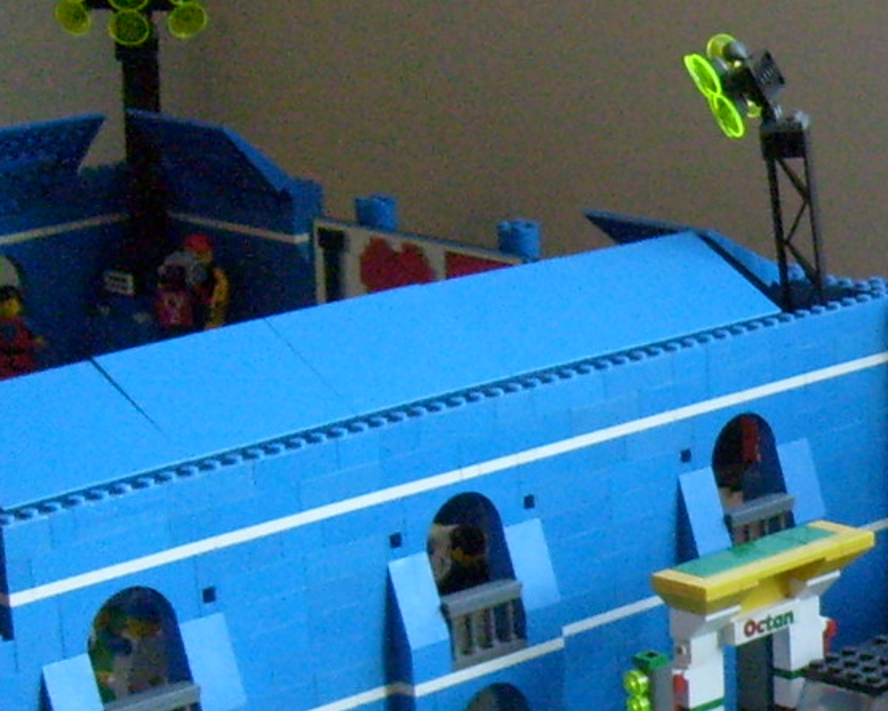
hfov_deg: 14.4
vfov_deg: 12.1
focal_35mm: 126
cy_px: 655
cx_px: 1275
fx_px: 3311
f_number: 2.8
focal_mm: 5.8
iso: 200
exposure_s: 1/45
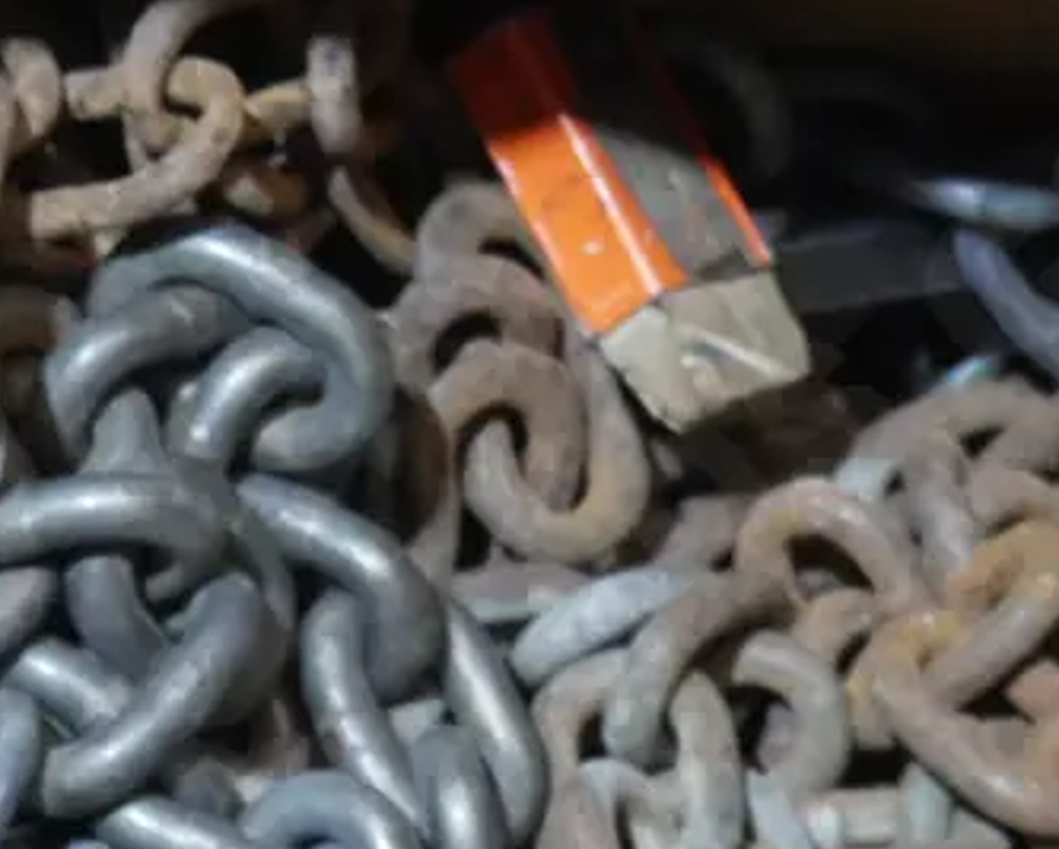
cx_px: 184
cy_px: 890
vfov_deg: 8.8
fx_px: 5458
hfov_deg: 11.0
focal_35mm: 174
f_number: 5.4
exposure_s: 1/40
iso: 3200
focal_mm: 29
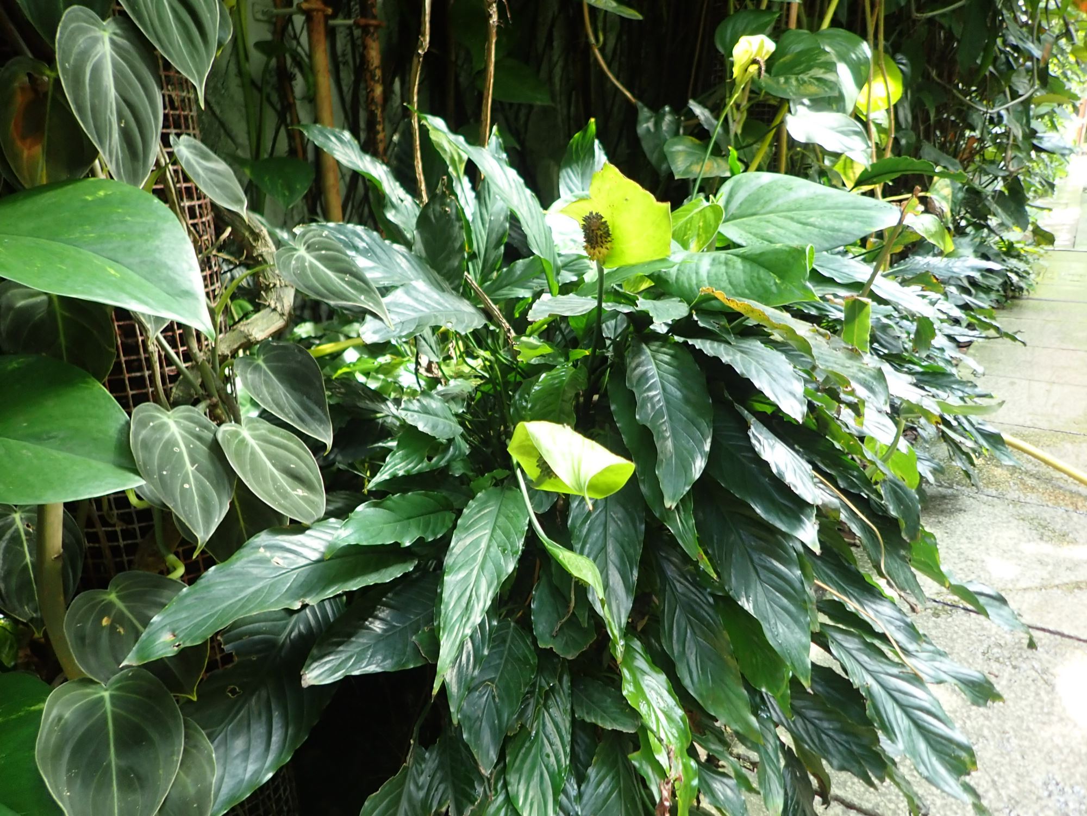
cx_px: 544
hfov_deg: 69.4
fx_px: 785
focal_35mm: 25
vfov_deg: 54.9
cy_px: 408
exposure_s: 1/50
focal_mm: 4.5
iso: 200
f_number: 2
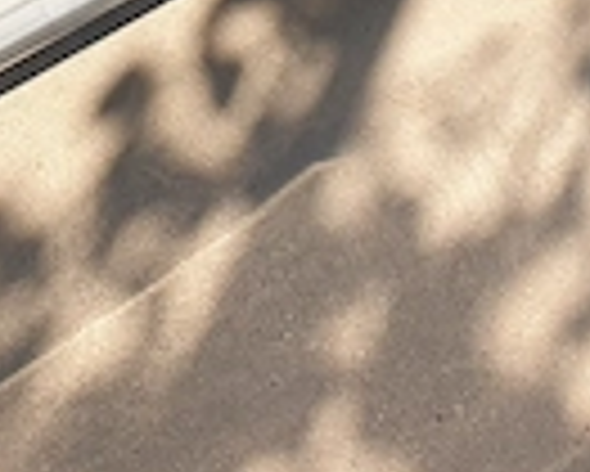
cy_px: -490
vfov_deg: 11.8
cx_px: 194
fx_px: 2027
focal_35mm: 116
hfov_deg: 16.5
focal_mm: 4.3
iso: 50
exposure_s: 1/496
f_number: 2.4
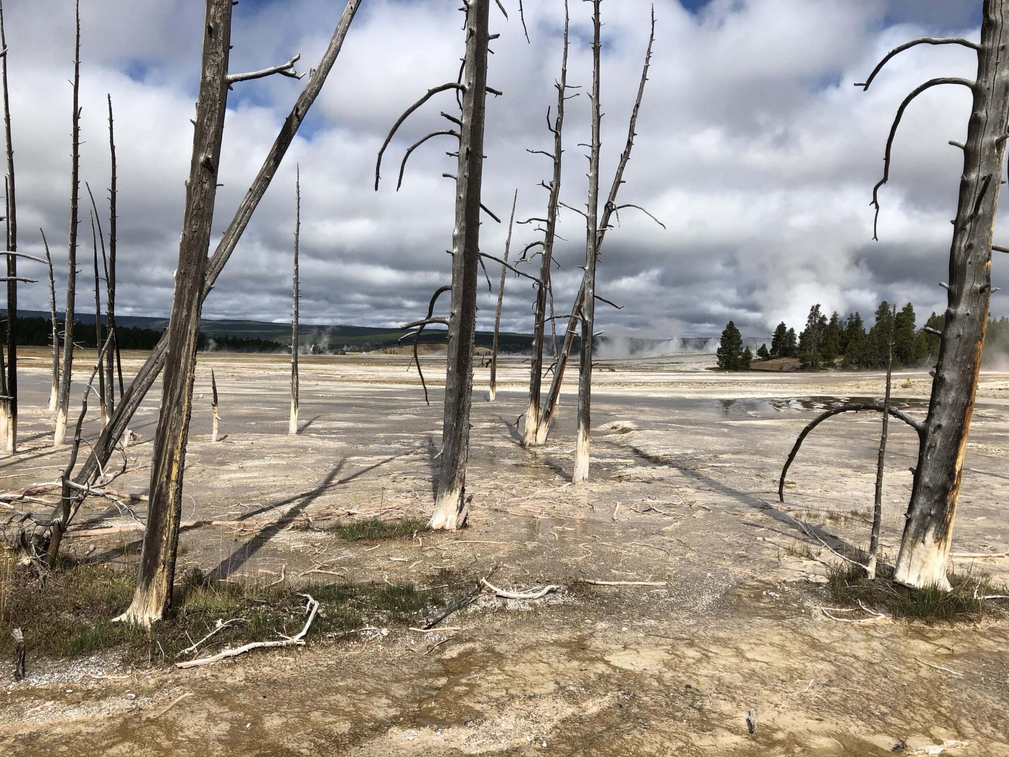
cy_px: 378
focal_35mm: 28
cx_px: 504
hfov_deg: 63.4
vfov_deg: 49.7
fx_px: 816
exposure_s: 1/3247
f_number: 1.8
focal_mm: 3.99
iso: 20
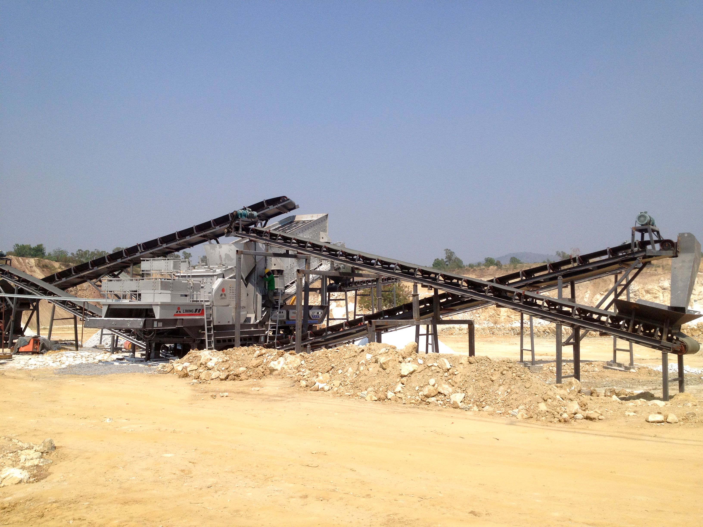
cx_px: 352
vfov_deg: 40.7
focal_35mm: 35
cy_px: 264
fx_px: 711
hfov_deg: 52.6
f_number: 2.4
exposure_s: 1/2762
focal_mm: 4.28
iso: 64
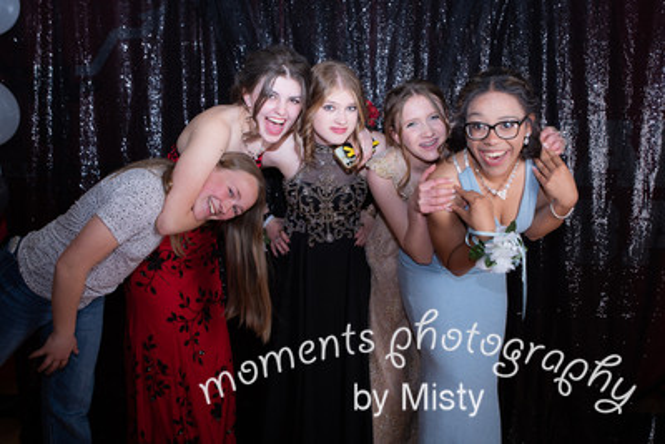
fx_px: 699
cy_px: 221
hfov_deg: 50.9
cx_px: 318
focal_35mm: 38
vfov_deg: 35.2
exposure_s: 1/125
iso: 200
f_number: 4.5
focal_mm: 32
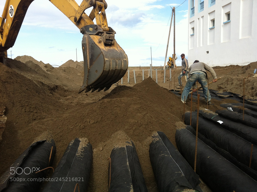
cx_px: 128
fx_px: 259
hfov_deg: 52.7
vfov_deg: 40.6
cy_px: 96
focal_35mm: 35
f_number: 2.8
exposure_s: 1/718
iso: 80
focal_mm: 3.85
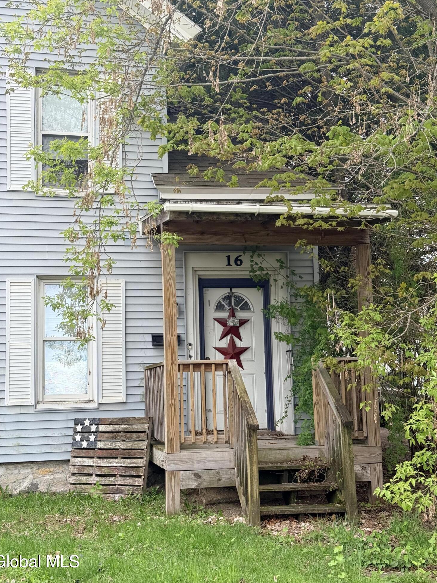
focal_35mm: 49
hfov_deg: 29.7
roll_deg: +1.5
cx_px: 214
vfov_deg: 38.9
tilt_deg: +7.5
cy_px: 291
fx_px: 825
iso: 80
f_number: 1.78
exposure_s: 1/928
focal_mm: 6.76
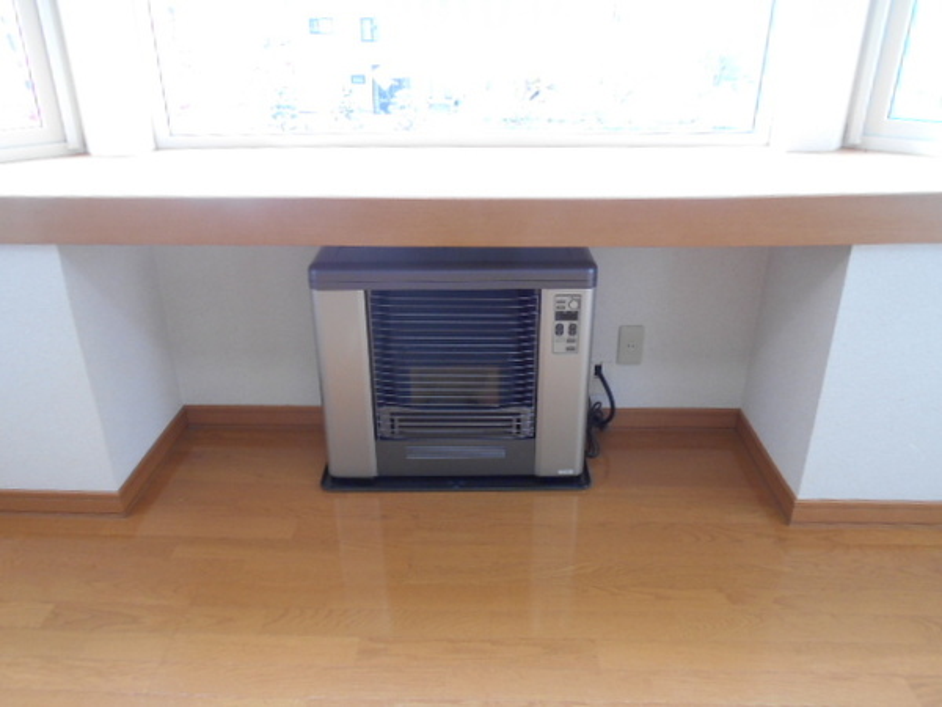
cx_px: 471
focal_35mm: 26
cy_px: 354
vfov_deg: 53.1
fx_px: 708
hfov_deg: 67.3
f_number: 3.2
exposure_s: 1/30
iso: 200
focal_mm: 4.6
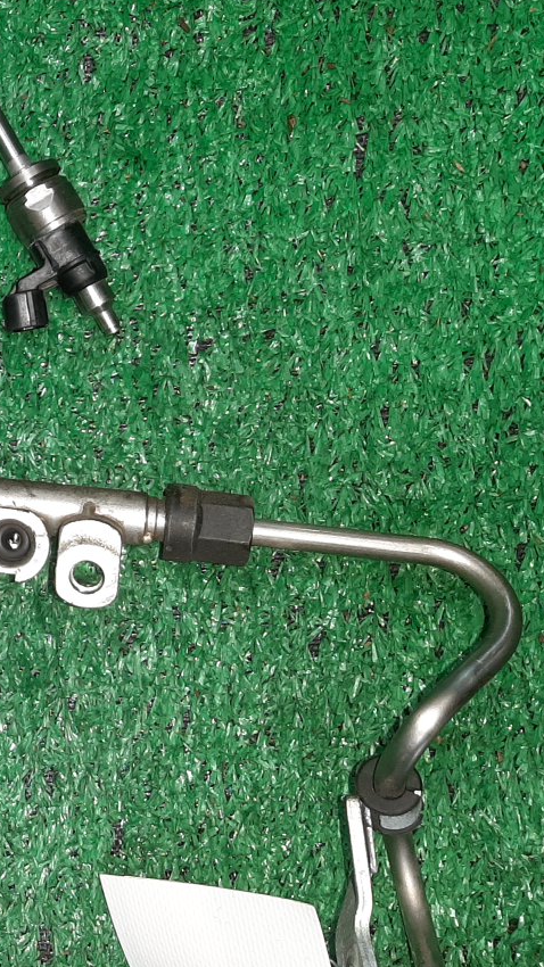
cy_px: 456
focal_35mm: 48
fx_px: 1231
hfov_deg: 21.7
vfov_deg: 42.9
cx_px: -216
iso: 114
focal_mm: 3.93
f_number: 1.7
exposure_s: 1/50
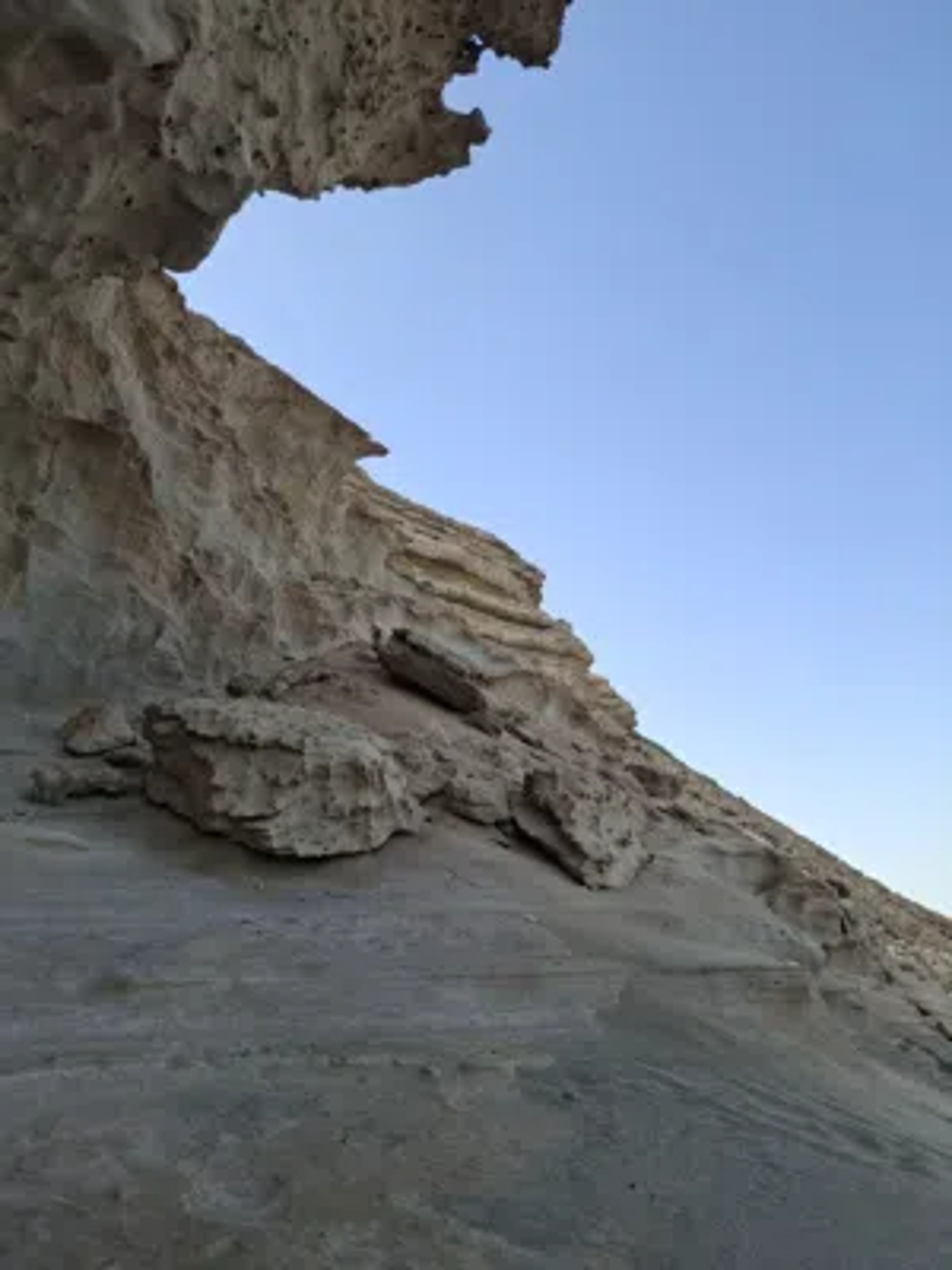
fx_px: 843
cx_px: 476
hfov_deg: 58.9
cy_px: 635
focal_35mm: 23
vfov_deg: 73.9
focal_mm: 5.54
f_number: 1.8
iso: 50
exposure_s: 1/1147
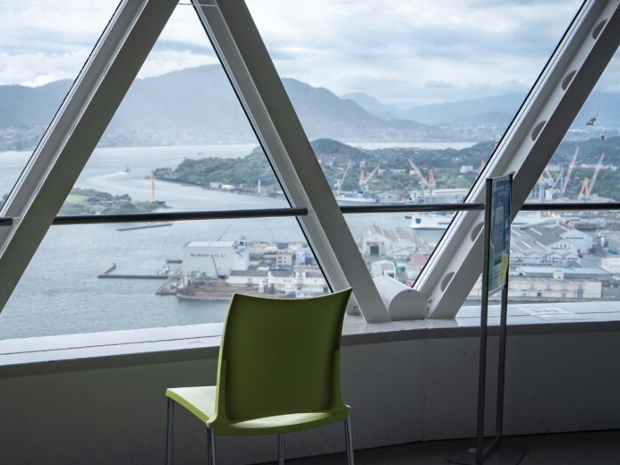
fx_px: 967
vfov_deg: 27.0
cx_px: 242
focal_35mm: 54
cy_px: 222
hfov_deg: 35.4
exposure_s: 1/160
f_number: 8
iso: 100
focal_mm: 38
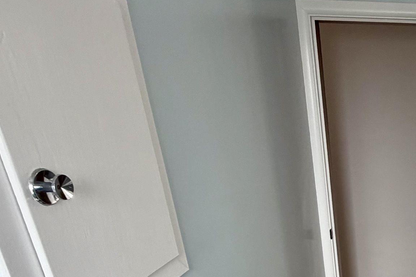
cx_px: 469
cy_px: 276
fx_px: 451
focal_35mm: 39
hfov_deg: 39.4
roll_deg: -0.7
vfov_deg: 31.7
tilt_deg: -21.4
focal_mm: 2.22
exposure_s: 1/121
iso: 160
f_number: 2.2
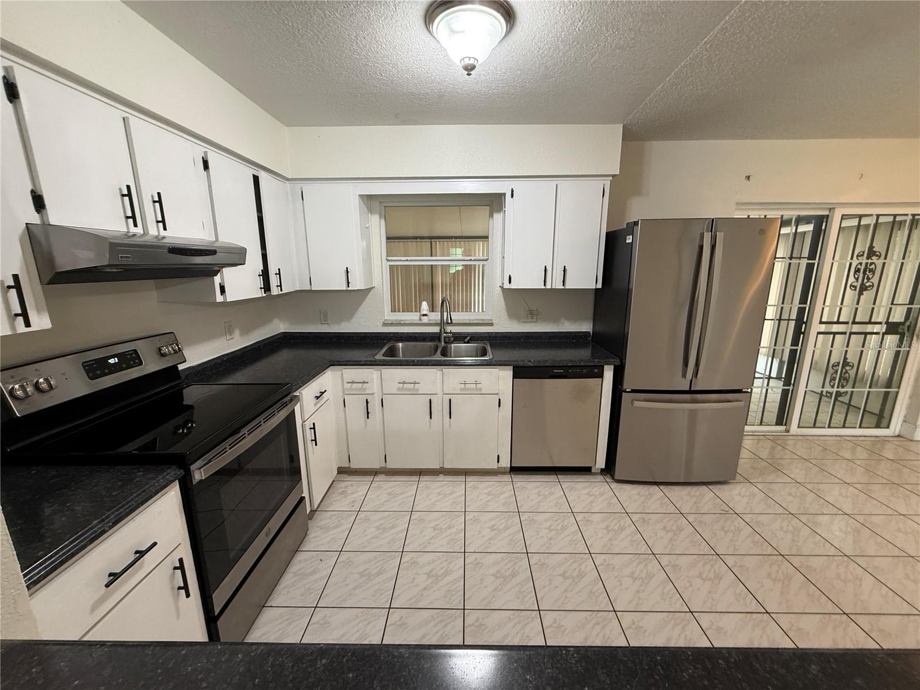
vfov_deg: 85.7
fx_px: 372
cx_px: 460
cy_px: 345
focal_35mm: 14
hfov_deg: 102.1
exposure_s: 1/60
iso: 250
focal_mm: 2.22
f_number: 2.2
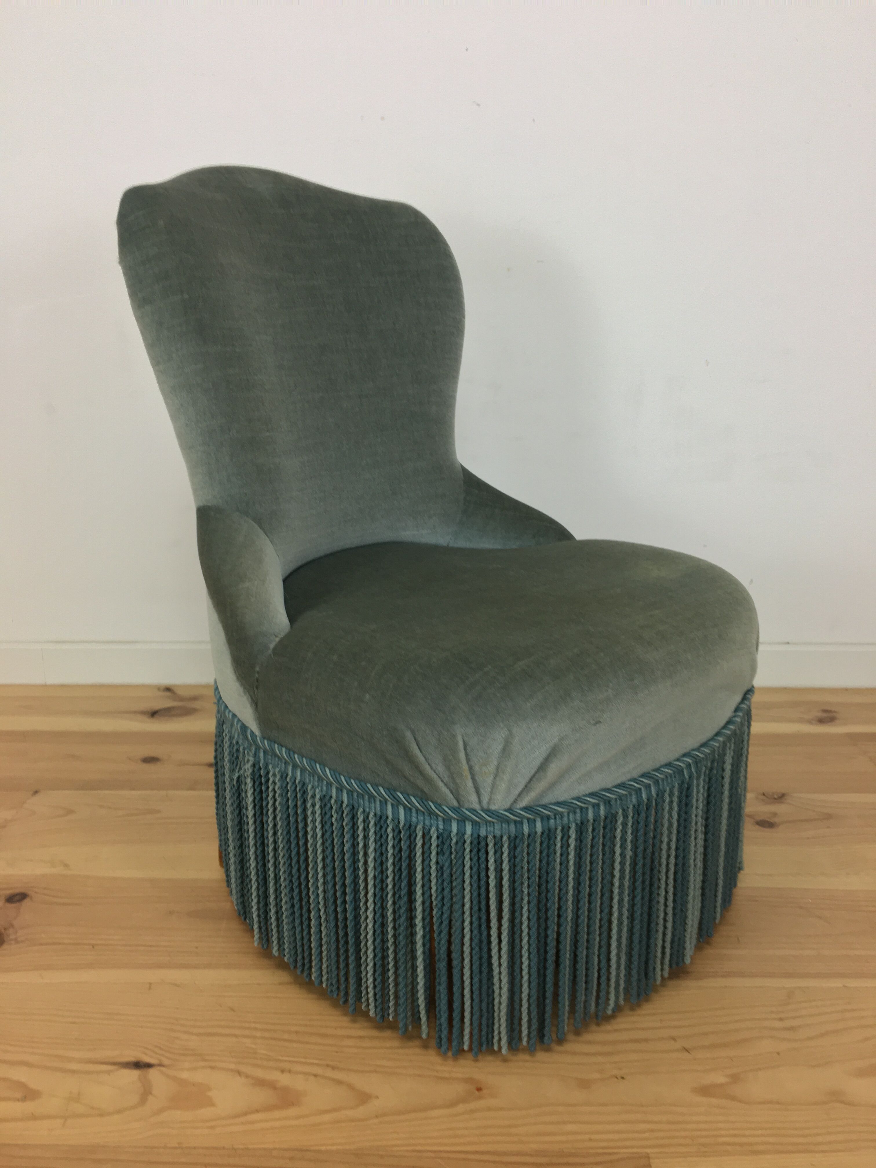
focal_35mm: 29
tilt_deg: -16.0
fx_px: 979
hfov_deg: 48.2
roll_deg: -0.1
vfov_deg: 61.7
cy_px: 584
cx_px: 438
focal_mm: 4.15
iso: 50
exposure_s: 1/33
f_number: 2.2
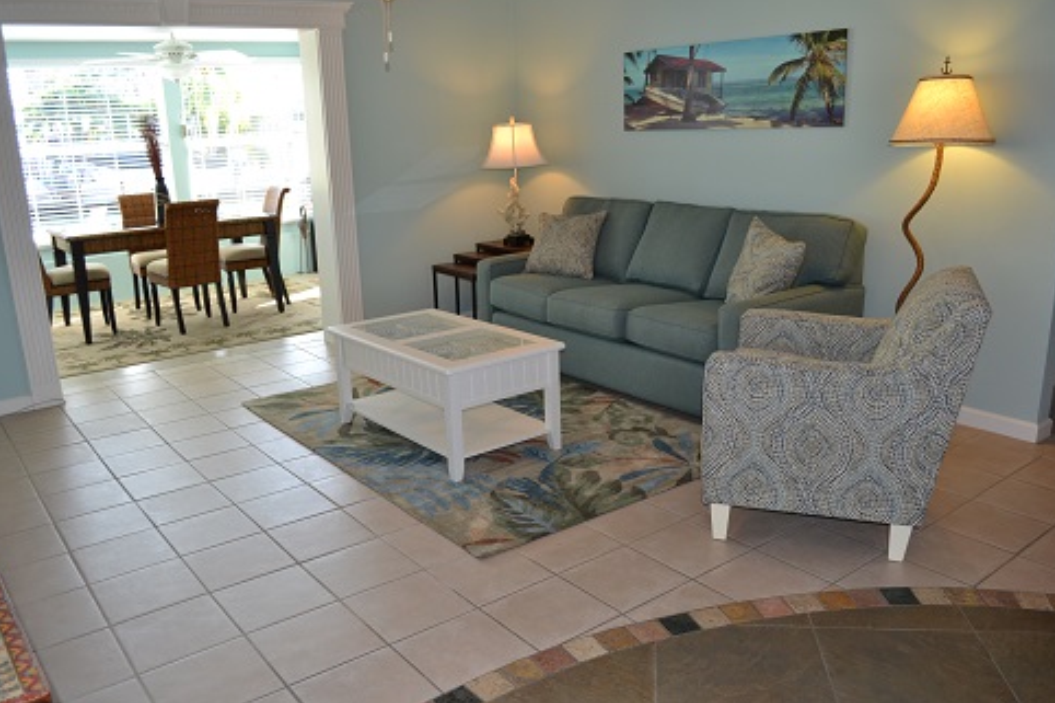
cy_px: 349
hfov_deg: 65.5
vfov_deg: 46.4
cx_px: 528
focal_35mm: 28
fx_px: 820
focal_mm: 18
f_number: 4
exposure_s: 1/80
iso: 400
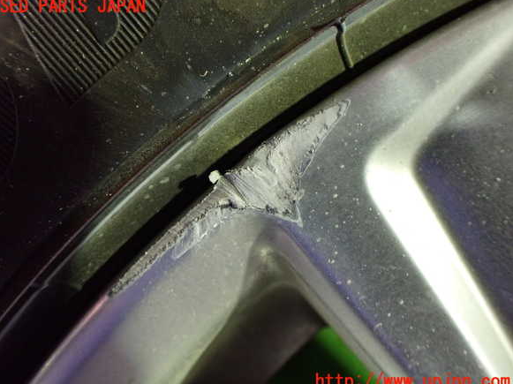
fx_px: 459
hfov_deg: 58.4
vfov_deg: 45.4
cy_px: 194
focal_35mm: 31
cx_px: 250
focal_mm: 5.4
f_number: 2.3
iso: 800
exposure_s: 1/30
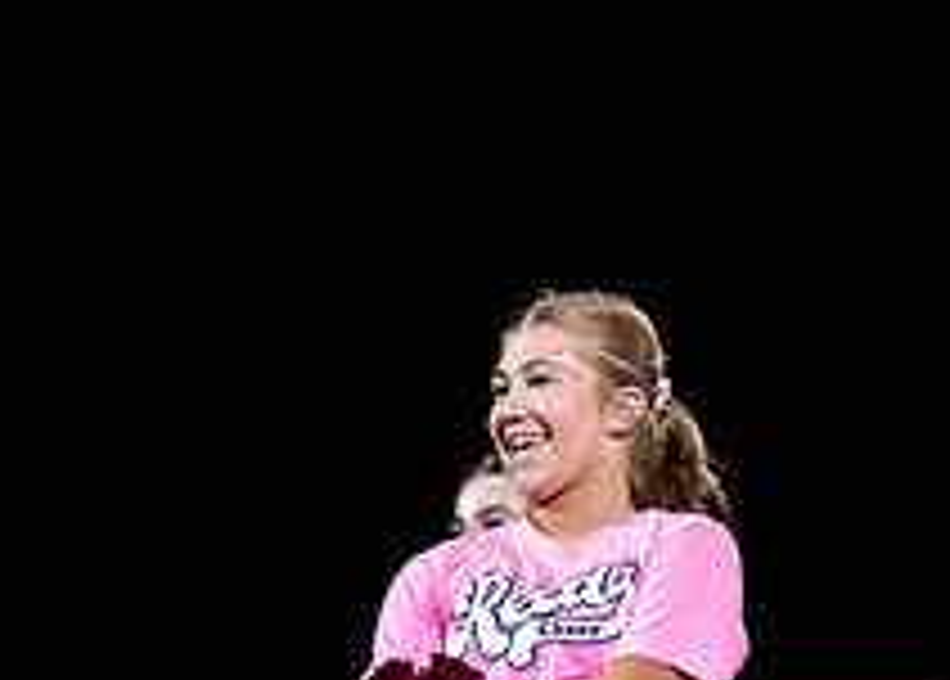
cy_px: 859
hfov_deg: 5.2
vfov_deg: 3.7
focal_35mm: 390
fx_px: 10529
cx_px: 559
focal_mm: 125
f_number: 2.8
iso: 2500
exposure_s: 1/1000
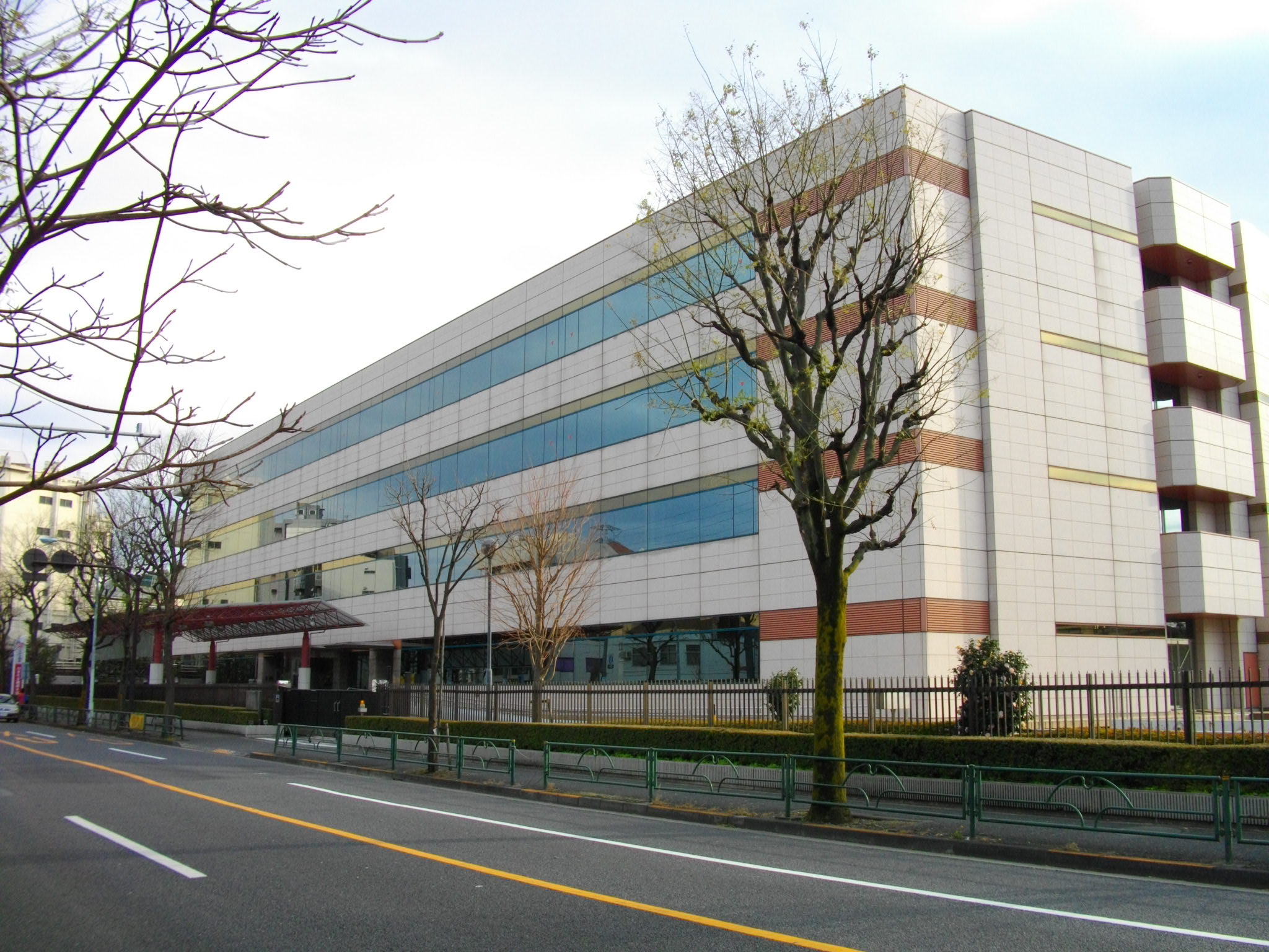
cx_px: 634
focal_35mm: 32
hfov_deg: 56.8
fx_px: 1173
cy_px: 476
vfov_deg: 44.2
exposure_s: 1/125
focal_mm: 5.7
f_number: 5.5
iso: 100
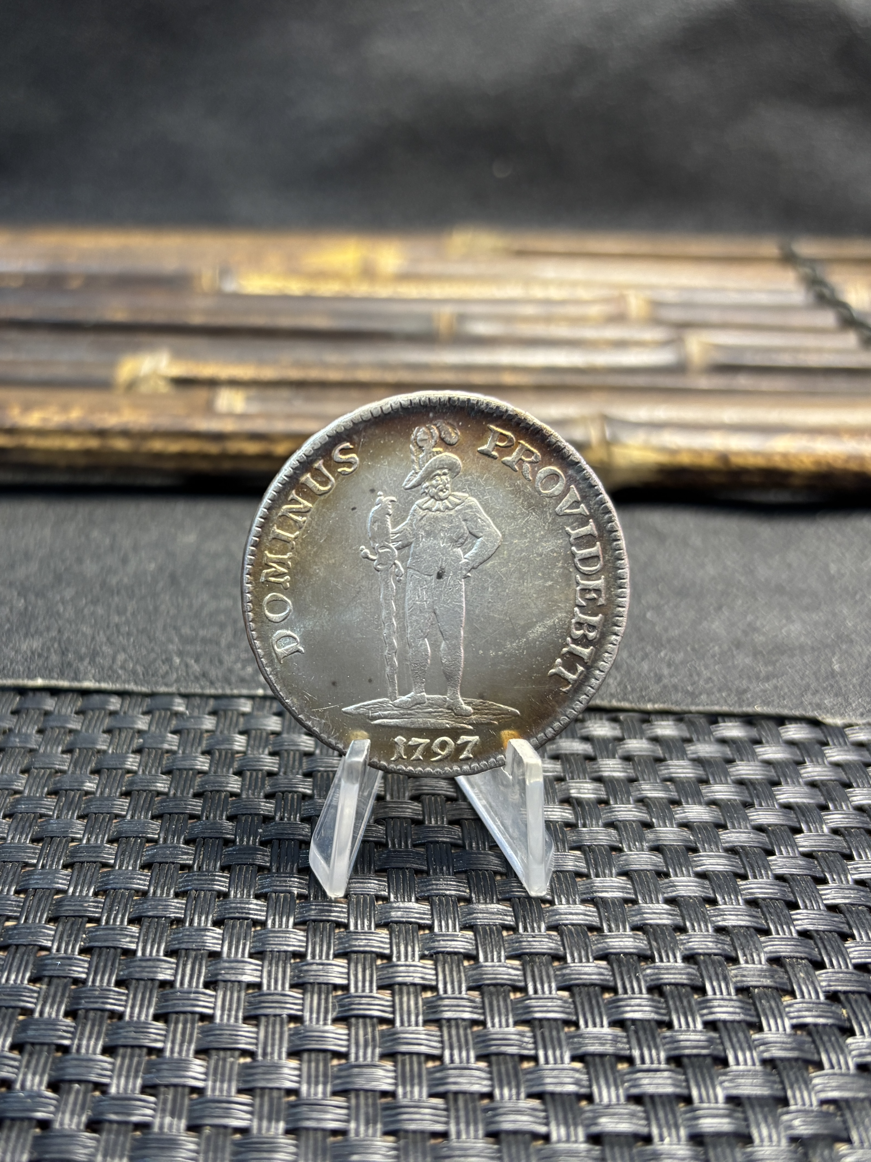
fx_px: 872
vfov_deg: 67.3
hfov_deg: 53.1
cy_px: 581
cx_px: 436
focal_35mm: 26
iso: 200
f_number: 1.6
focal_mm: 5.96
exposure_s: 1/60
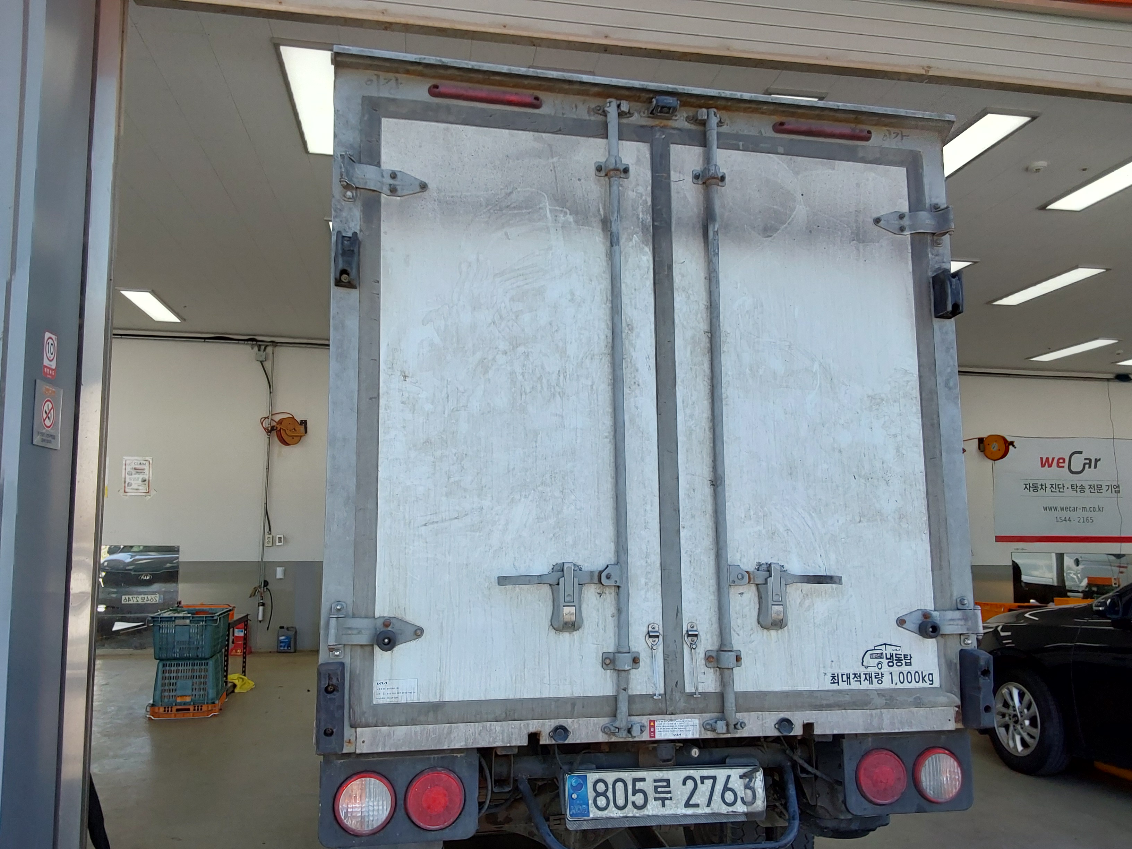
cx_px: 566
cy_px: 424
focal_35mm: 28
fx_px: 916
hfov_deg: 63.4
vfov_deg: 49.7
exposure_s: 1/515
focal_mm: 2.91
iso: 50
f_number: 1.9
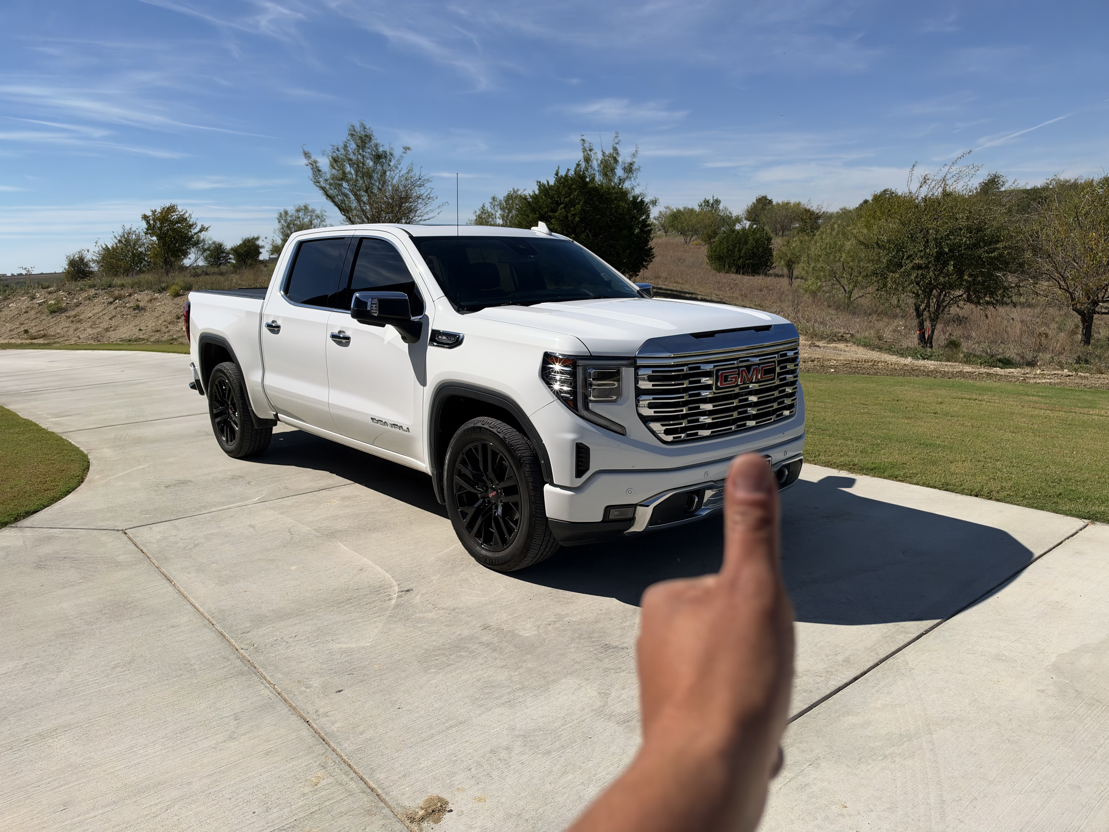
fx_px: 769
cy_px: 416
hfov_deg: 71.6
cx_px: 554
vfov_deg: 56.8
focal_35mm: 24
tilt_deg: -11.1
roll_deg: +3.1
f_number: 1.8
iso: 80
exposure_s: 1/8772
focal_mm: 6.93
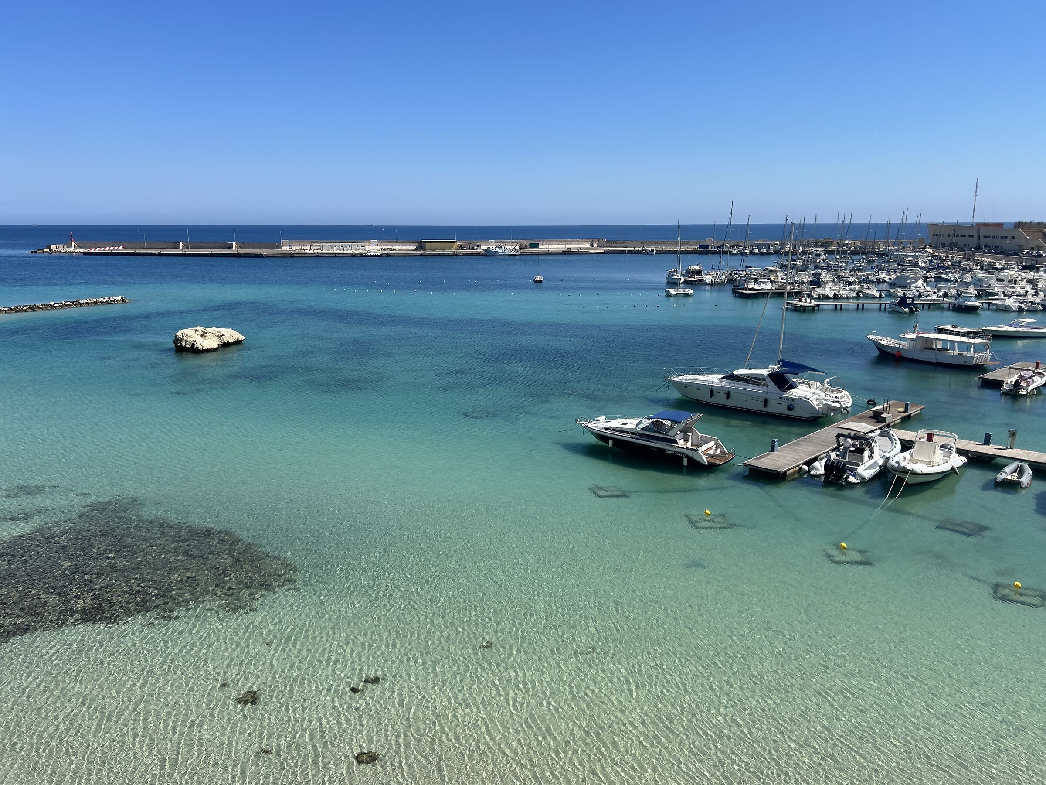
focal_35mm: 26
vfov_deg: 53.1
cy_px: 392
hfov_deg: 67.3
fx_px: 786
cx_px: 523
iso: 50
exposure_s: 1/5076
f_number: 1.5
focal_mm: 5.7
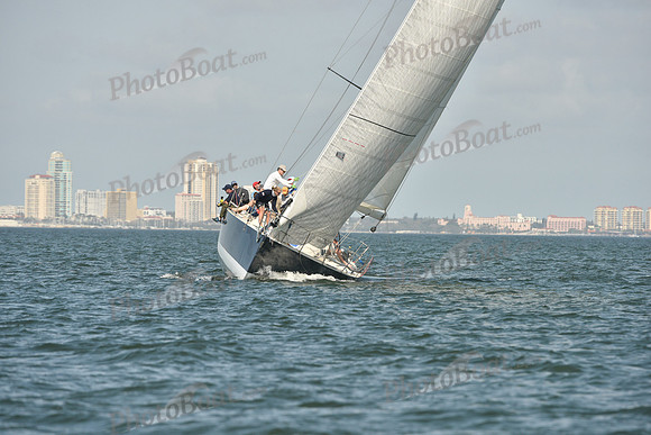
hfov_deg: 5.2
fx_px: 7235
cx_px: 326
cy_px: 218
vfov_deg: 3.4
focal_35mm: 400
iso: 400
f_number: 9
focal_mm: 400
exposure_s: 1/1250
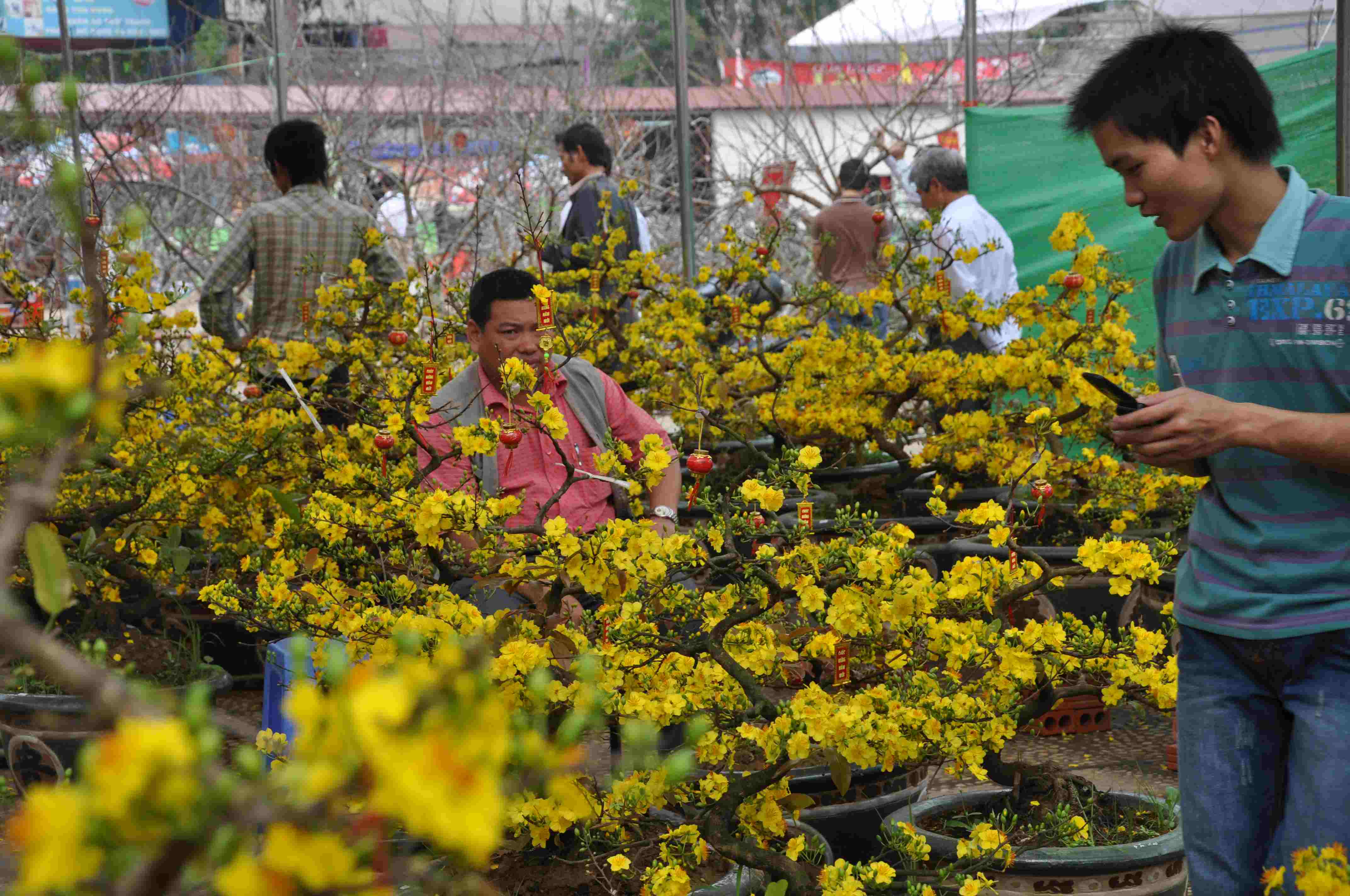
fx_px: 3259
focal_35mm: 87
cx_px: 675
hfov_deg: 23.4
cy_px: 448
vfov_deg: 15.7
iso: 200
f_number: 8
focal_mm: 58
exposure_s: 1/200
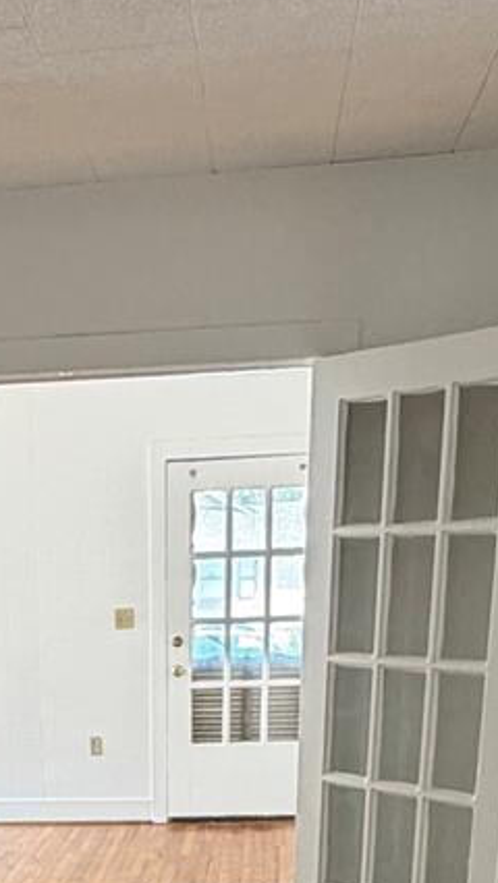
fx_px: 1290
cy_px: 1028
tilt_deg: -19.4
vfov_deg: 32.2
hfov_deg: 21.5
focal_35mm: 55
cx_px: 73
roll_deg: +1.6
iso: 320
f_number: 2.2
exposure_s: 1/83
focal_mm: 2.22
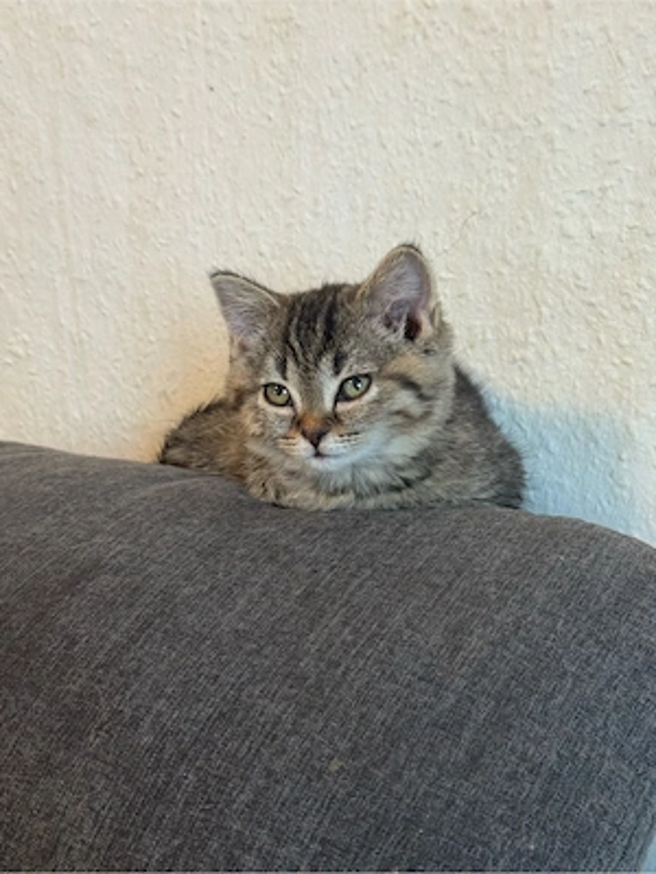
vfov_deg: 39.7
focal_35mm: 48
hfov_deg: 30.3
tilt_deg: -14.0
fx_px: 1213
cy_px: 437
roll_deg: +1.6
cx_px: 328
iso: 200
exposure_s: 1/60
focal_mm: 6.76
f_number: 1.78
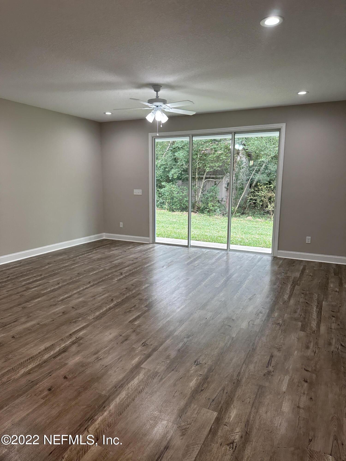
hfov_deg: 56.8
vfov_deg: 71.6
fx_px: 320
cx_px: 173
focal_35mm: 24
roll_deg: +0.5
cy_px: 230
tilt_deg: -9.5
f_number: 1.78
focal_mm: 6.86
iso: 125
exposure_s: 1/120
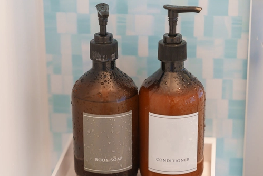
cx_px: 137
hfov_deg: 20.2
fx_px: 738
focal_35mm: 101
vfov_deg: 13.6
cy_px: 106
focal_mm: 70
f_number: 2.8
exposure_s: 1/100
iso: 1000
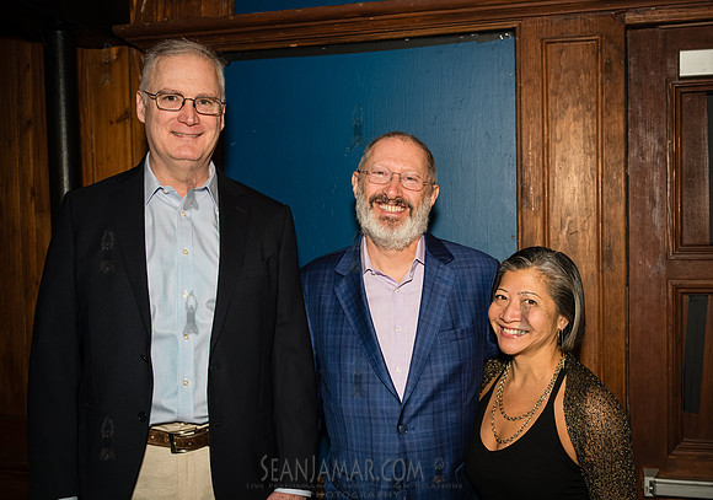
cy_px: 269
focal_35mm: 39
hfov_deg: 48.8
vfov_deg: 35.4
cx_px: 404
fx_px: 784
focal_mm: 35
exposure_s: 1/200
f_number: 4
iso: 4000
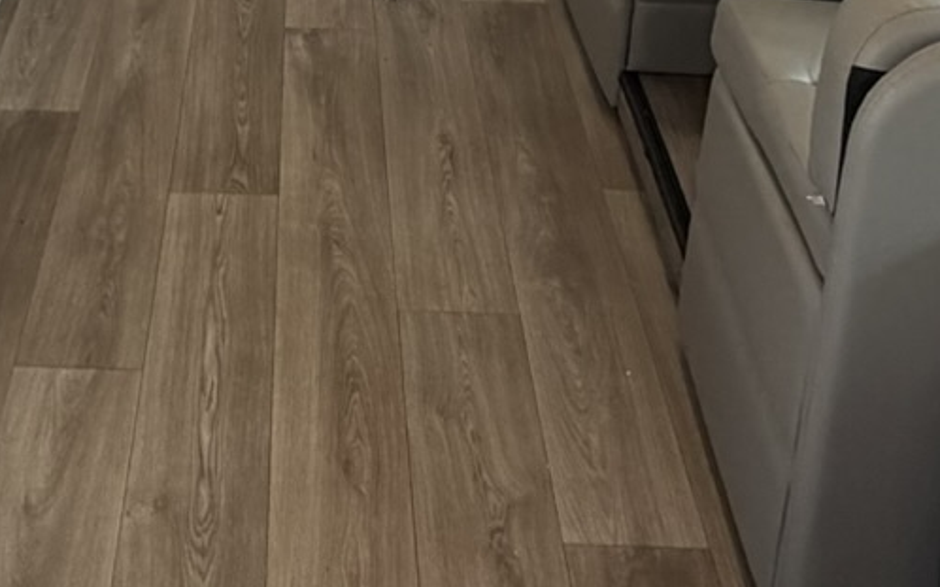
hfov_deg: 33.2
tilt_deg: -17.8
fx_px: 1562
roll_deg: -0.3
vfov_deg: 18.8
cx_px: 308
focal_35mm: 61
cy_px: -289
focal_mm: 2.22
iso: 250
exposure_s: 1/121
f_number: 2.2
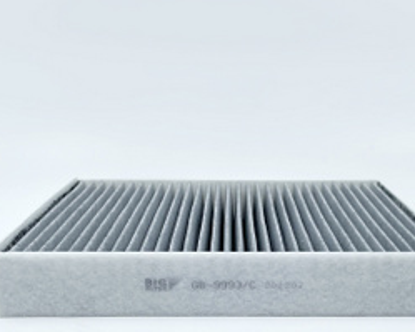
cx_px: 228
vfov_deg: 30.4
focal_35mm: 49
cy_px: 245
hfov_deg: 38.0
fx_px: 602
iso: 32
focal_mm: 4.2
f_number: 1.6
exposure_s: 1/1125
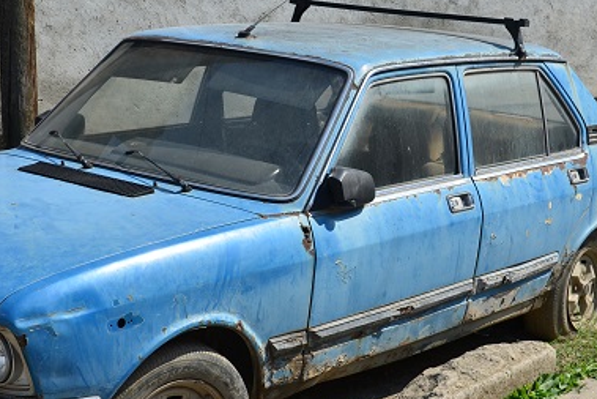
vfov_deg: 17.9
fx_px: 1261
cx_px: 324
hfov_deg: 26.6
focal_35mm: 76
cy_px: 252
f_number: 5.6
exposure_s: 1/1000
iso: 250
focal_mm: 26
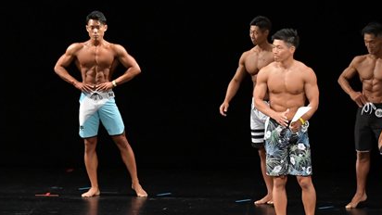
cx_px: 157
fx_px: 2695
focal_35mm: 266
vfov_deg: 4.6
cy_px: 98
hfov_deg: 8.1
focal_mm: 90
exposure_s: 1/400
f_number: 5.6
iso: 3200
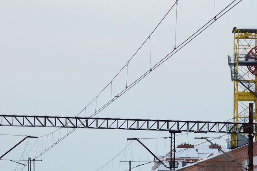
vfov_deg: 7.1
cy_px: 153
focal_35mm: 193
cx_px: 191
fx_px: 1377
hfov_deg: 10.6
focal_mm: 70
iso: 200
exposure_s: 1/400
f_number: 7.1
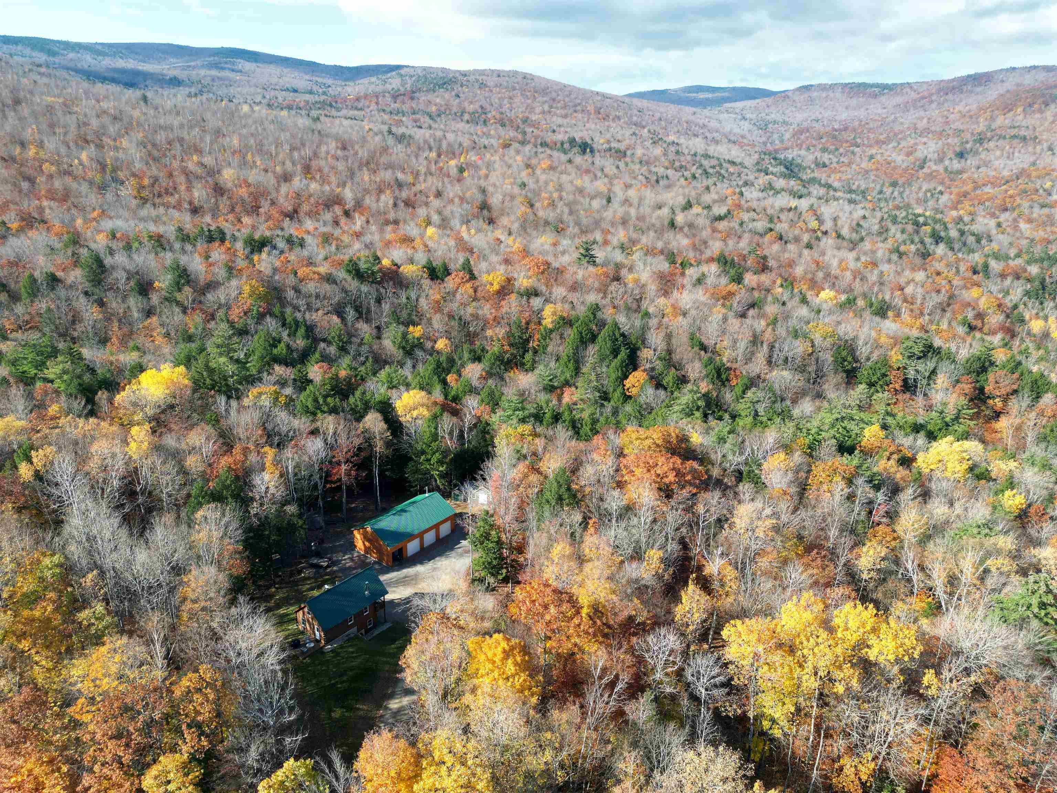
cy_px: 396
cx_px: 528
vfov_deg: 56.8
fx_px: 733
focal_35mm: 24
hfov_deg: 71.6
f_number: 1.7
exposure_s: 1/1000
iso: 100
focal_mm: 6.72
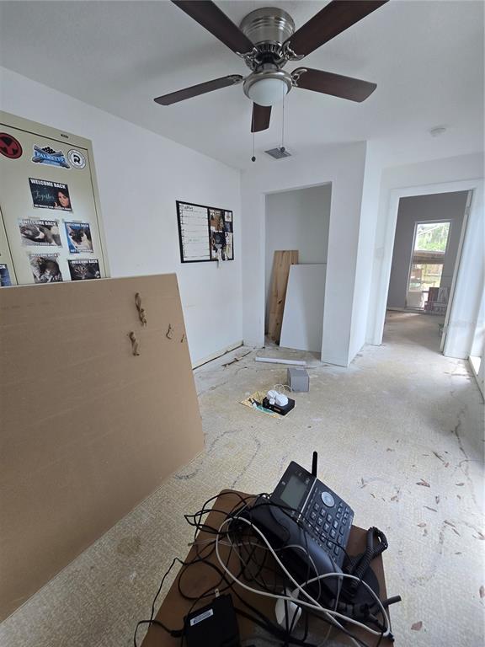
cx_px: 242
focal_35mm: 13
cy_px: 324
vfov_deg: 106.2
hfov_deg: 89.9
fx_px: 243
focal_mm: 2.2
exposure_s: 1/100
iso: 200
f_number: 2.2
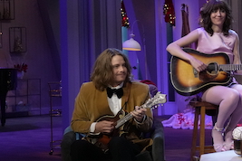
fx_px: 887
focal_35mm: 132
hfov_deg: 14.6
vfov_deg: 10.4
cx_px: 352
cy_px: 31
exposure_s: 1/200
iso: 4000
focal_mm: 42
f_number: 4
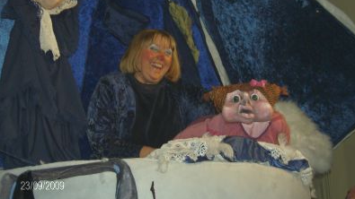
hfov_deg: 27.5
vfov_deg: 15.7
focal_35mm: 77
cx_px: 179
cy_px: 82
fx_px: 725
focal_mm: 11.6
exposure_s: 1/91.3
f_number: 3.7
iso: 200
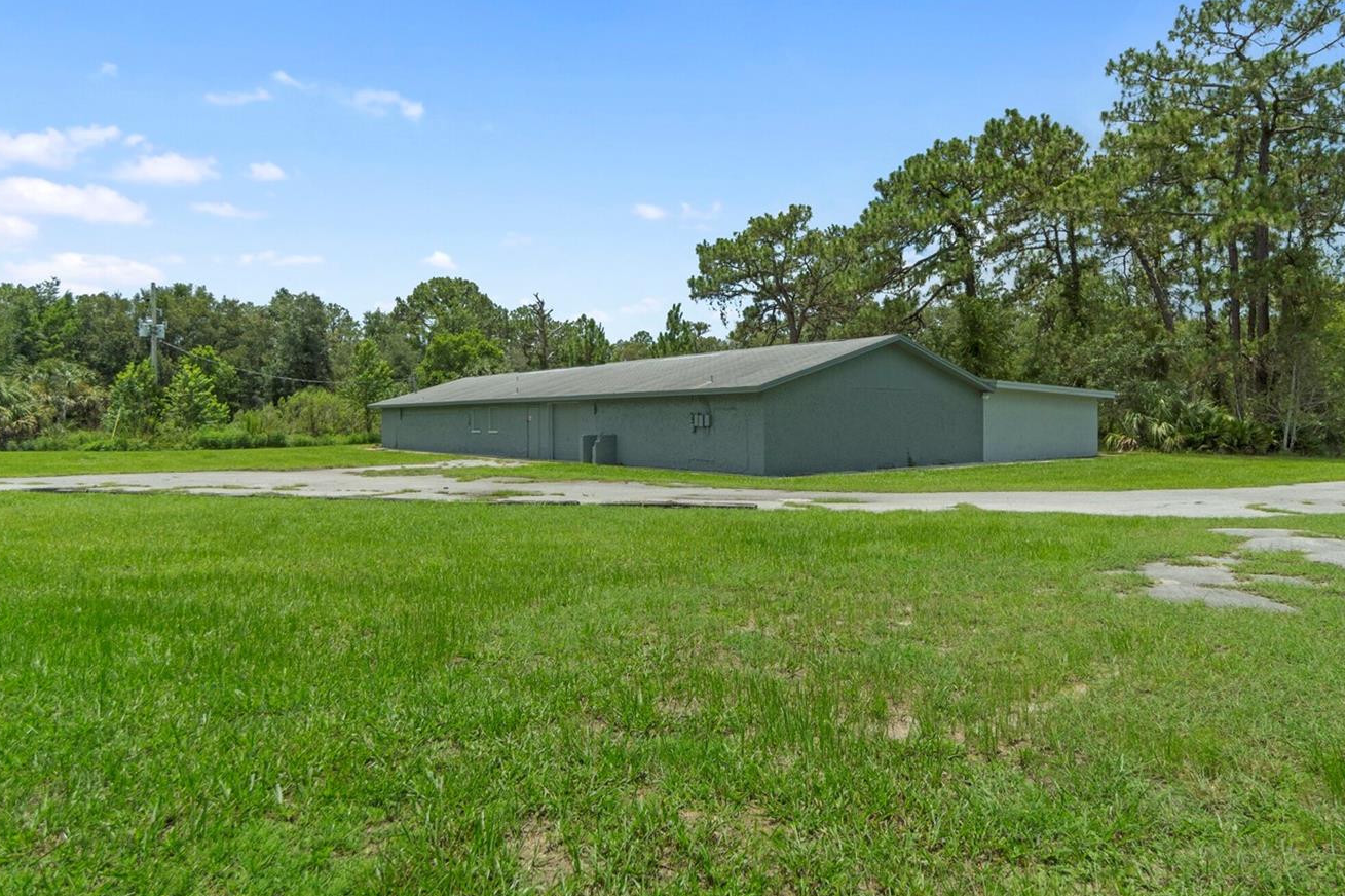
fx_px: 822
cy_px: 415
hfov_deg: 78.5
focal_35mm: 22
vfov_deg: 57.1
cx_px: 712
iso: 320
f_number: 5
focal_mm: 12
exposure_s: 1/4000
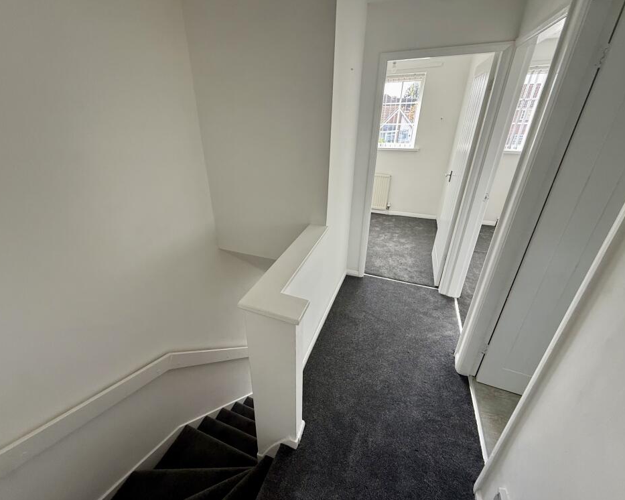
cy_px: 245
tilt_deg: -24.5
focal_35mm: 15
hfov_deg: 96.7
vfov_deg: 84.0
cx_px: 291
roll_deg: +1.9
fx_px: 277
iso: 125
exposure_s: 1/99
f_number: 2.2
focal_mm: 2.22
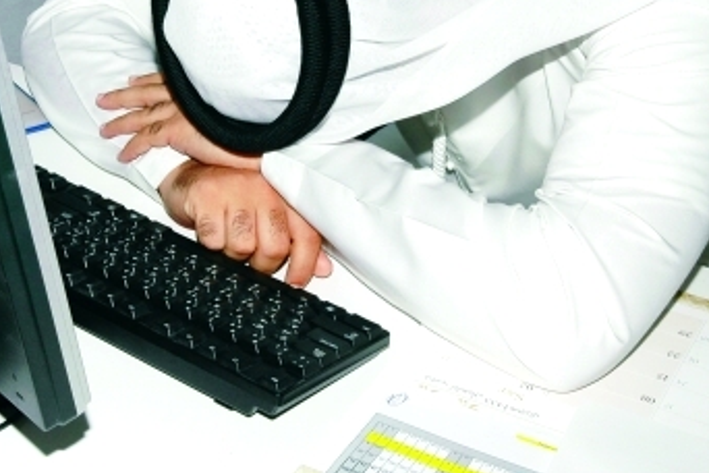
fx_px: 1712
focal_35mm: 87
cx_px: 185
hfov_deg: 23.2
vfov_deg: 15.5
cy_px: 45
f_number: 10
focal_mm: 31
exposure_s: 1/60
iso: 200
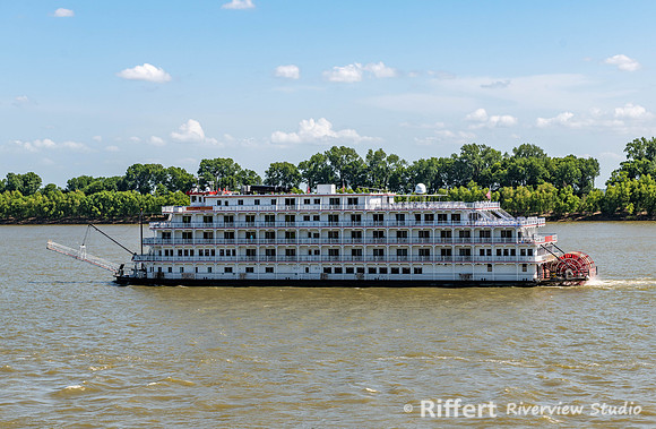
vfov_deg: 16.0
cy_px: 240
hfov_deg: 24.3
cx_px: 347
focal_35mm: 84
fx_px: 1523
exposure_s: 1/250
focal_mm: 70
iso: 64
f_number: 8
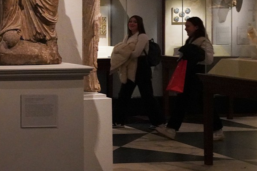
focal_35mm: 94
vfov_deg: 14.4
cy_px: 27
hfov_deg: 18.3
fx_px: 671
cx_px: -168
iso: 8000
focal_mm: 28
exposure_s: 1/100
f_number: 4.5
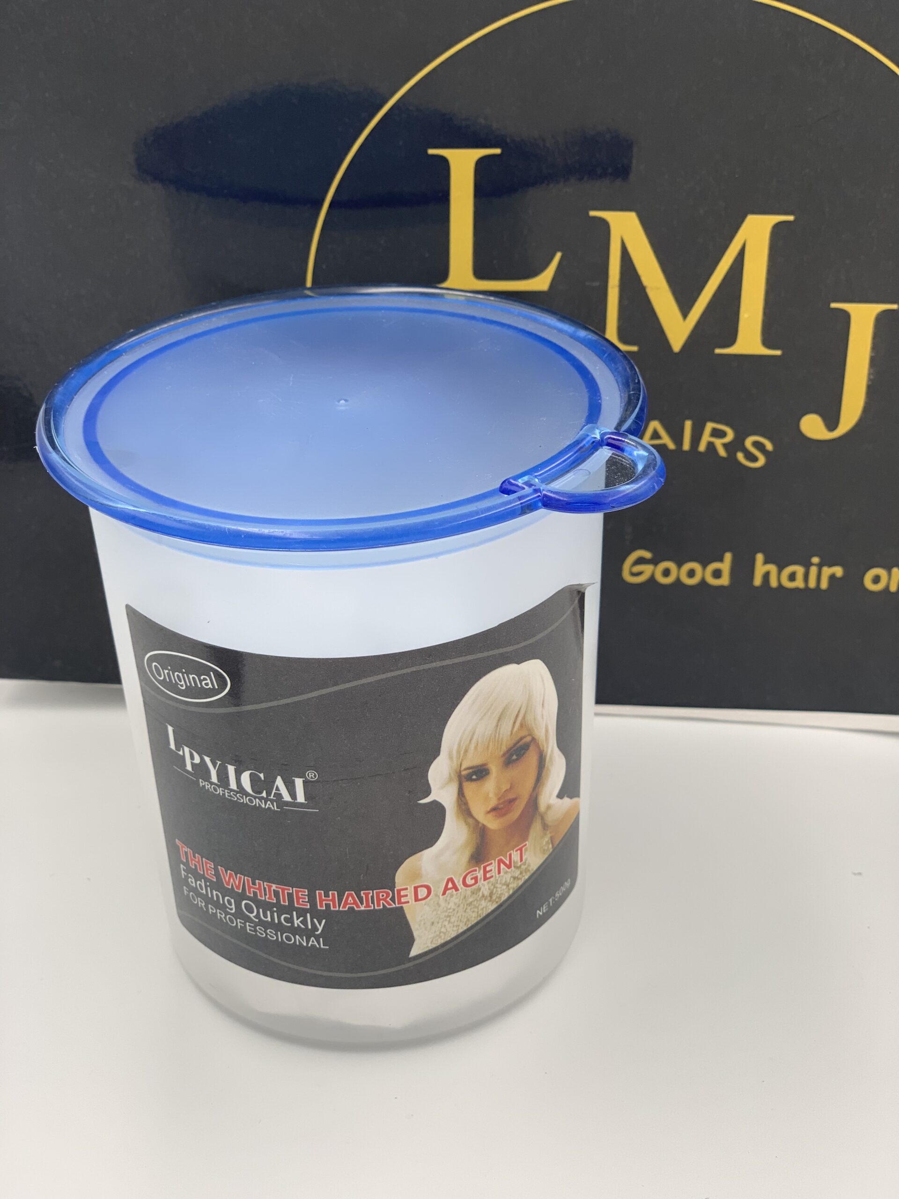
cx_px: 450
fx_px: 1801
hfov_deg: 28.0
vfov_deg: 36.8
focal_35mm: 52
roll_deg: -0.7
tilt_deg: -27.9
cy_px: 600
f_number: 2.4
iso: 20
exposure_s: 1/120
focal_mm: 6
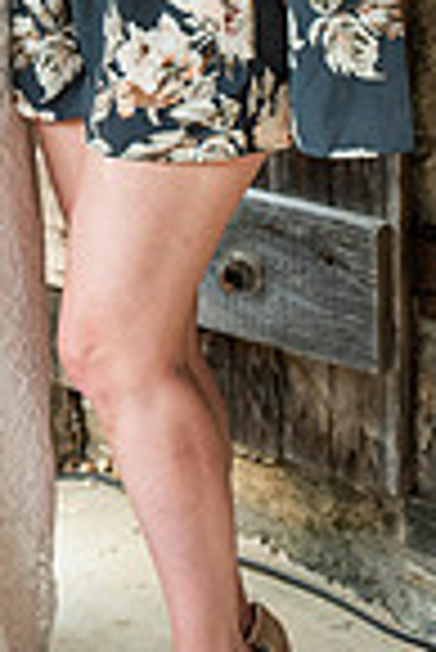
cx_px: -207
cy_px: -238
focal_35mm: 155
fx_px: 2809
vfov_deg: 12.7
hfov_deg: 8.7
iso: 640
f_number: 3.5
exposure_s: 1/800
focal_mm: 50
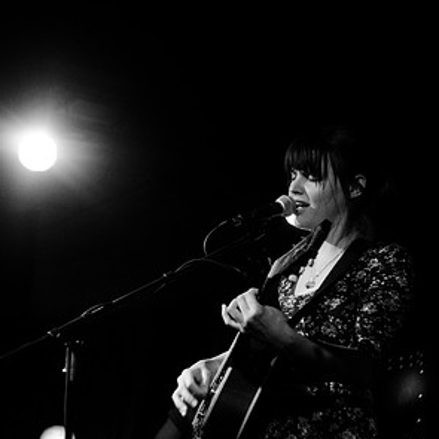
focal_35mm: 101
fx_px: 1449
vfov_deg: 17.2
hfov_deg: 17.2
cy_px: 266
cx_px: 219
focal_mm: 52
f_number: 2.8
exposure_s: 1/50
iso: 1600
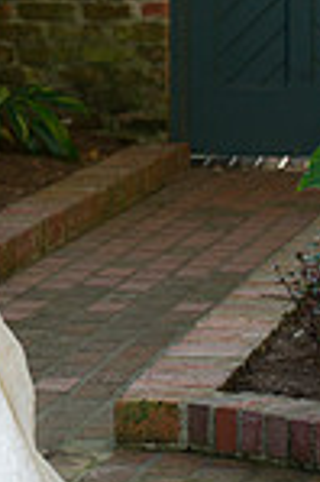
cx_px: -105
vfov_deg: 7.2
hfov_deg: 4.8
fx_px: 3822
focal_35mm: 286
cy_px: 168
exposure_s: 1/60
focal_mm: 95
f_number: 5
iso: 400
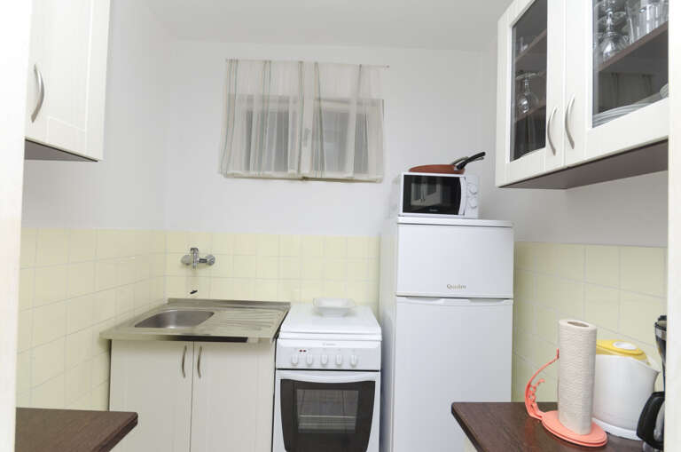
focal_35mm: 16
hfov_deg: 95.1
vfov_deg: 71.8
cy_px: 226
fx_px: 312
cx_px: 340
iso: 200
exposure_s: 1/200
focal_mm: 11
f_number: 8
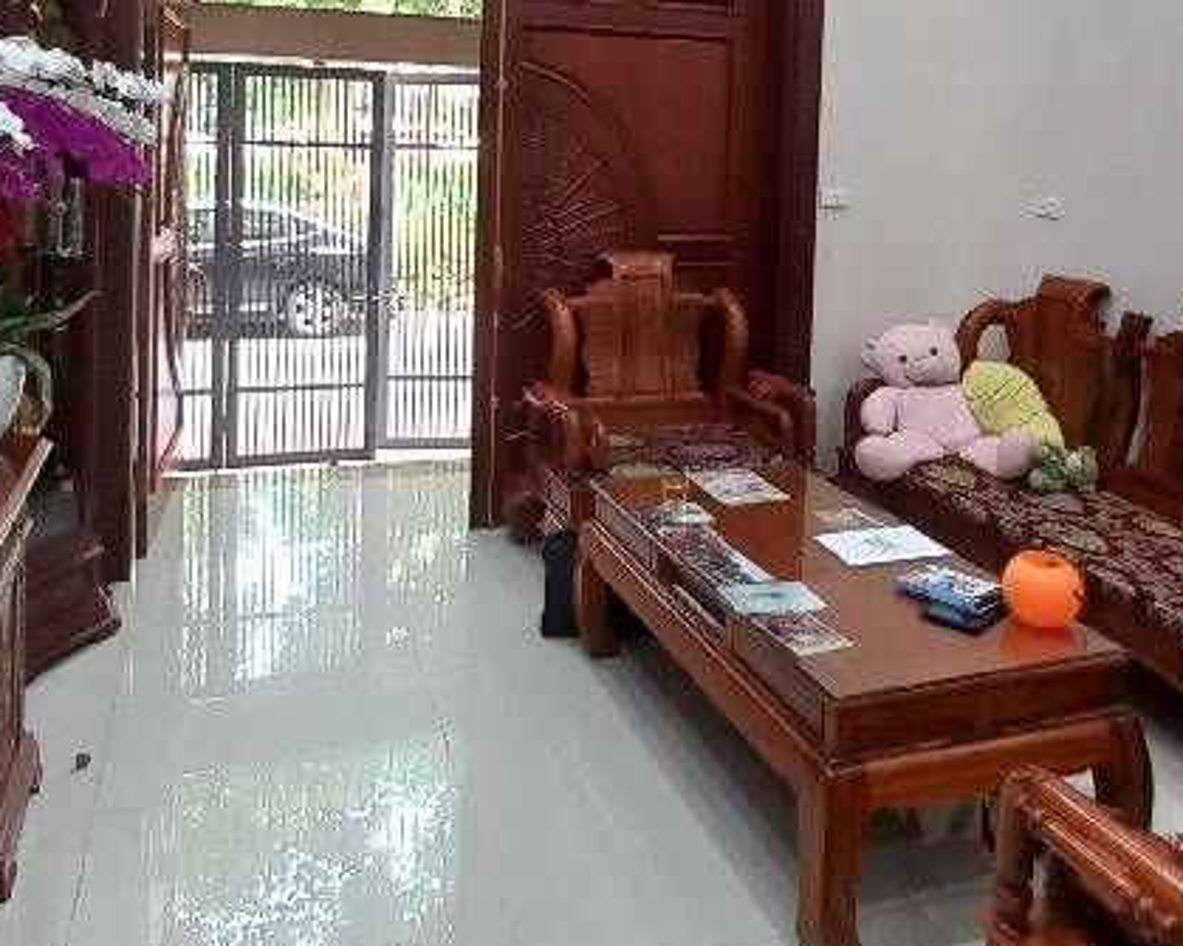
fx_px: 1085
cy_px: 198
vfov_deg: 44.9
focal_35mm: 31
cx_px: 635
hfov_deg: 57.1
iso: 160
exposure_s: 1/33
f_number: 2.2
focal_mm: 1.42
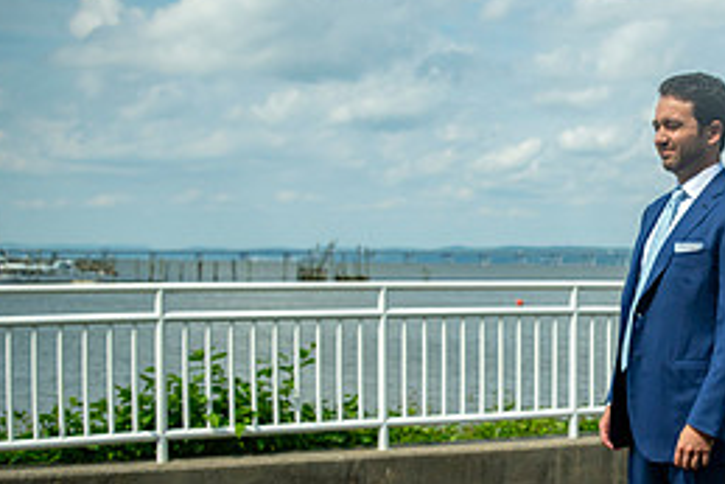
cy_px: 318
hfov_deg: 30.2
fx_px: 1269
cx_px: 684
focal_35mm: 63
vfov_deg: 21.5
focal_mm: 26
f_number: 2.8
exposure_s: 1/6400
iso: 200
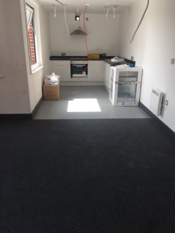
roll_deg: +0.4
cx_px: 88
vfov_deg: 61.7
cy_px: 116
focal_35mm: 29
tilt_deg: -18.8
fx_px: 195
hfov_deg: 48.2
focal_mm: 4.15
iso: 32
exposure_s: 1/133
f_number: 2.2
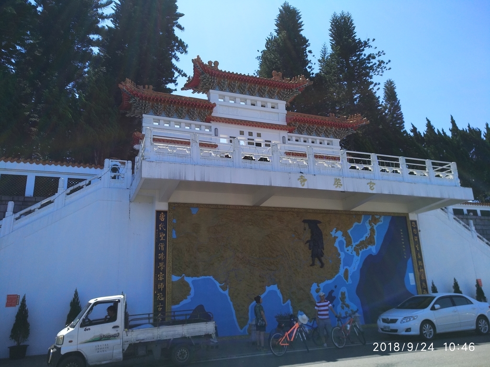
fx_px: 311
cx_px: 245
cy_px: 184
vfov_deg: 61.1
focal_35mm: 22
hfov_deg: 76.4
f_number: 2.2
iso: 125
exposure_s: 1/912
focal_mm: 3.81
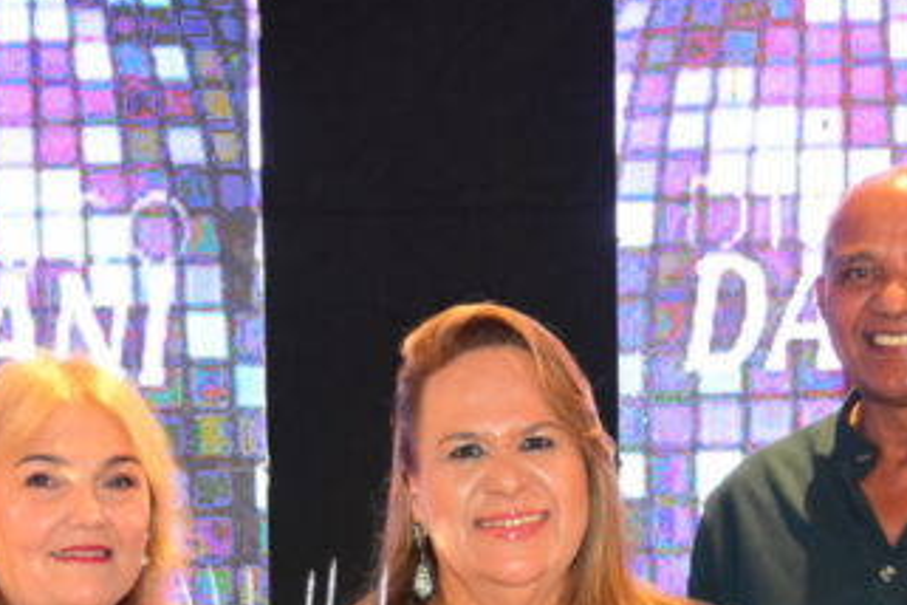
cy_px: 683
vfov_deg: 12.9
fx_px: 2625
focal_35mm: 104
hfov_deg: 19.6
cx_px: 458
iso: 1600
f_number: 2.8
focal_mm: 29
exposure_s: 1/200
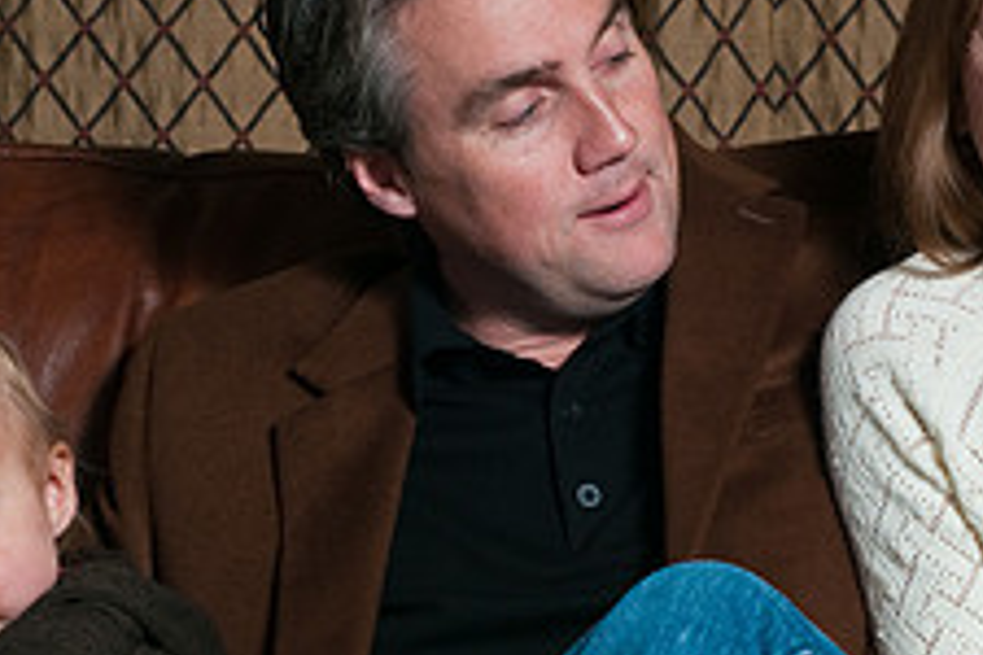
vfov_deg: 7.1
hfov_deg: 10.7
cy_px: 308
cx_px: 550
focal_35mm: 193
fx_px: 5270
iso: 100
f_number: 6.3
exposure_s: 1/160
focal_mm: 50
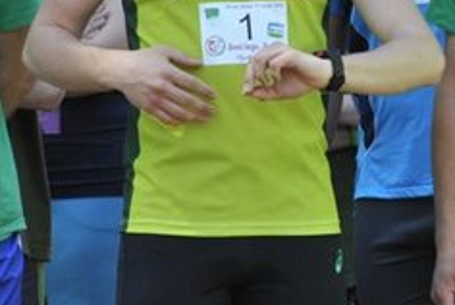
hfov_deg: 2.5
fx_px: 10478
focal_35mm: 828
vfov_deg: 1.7
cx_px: 351
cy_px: 69
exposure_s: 1/500
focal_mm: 200
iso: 360
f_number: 5.6
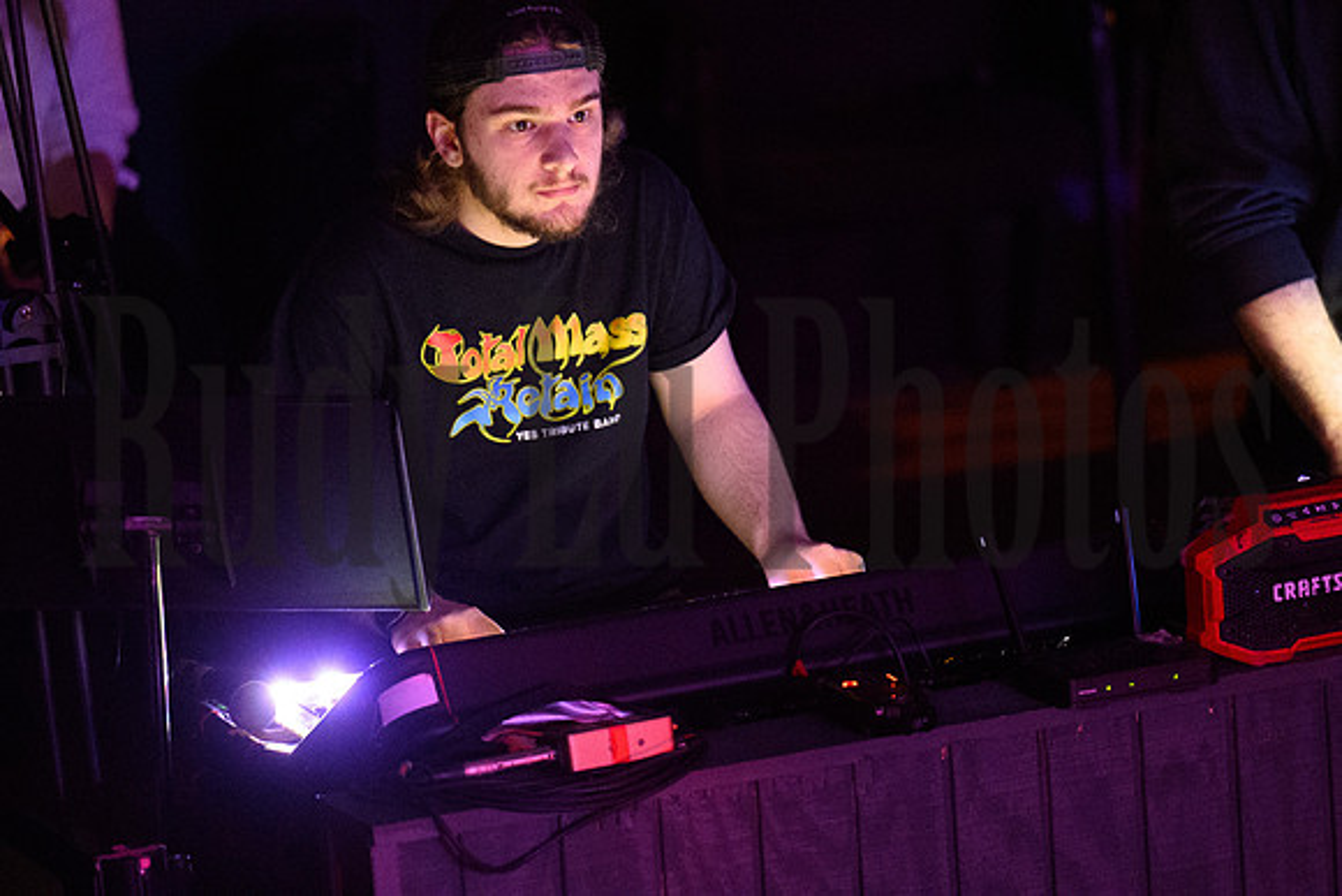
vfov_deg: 4.6
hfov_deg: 6.9
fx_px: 11185
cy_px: 448
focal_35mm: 300
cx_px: 671
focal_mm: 200
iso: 12800
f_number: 2.8
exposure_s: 1/25
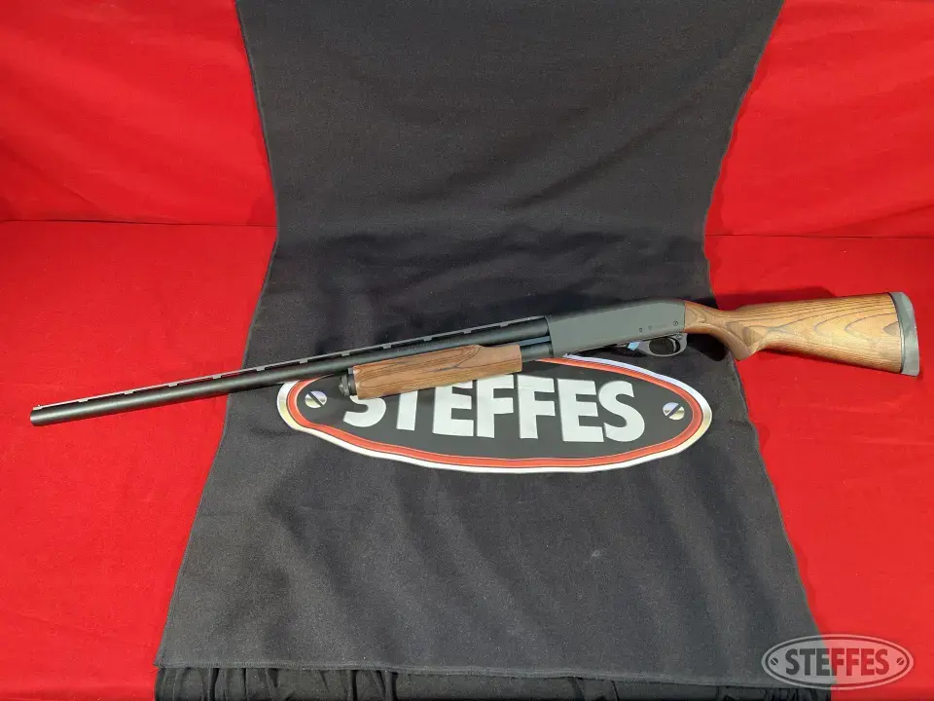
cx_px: 467
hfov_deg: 67.3
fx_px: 702
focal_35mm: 26
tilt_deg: -48.9
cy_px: 350
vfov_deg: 53.1
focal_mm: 5.7
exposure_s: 1/120
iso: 125
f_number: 1.5
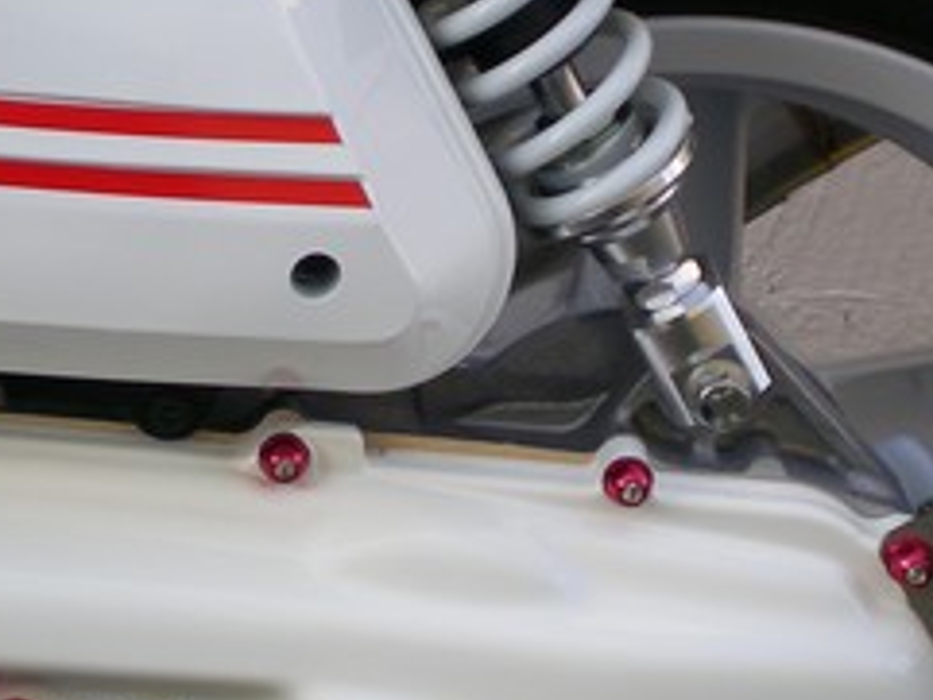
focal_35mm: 117
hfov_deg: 16.8
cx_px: 317
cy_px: 321
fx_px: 3155
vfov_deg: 12.7
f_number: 3.5
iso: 50
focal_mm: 7.4
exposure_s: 1/152
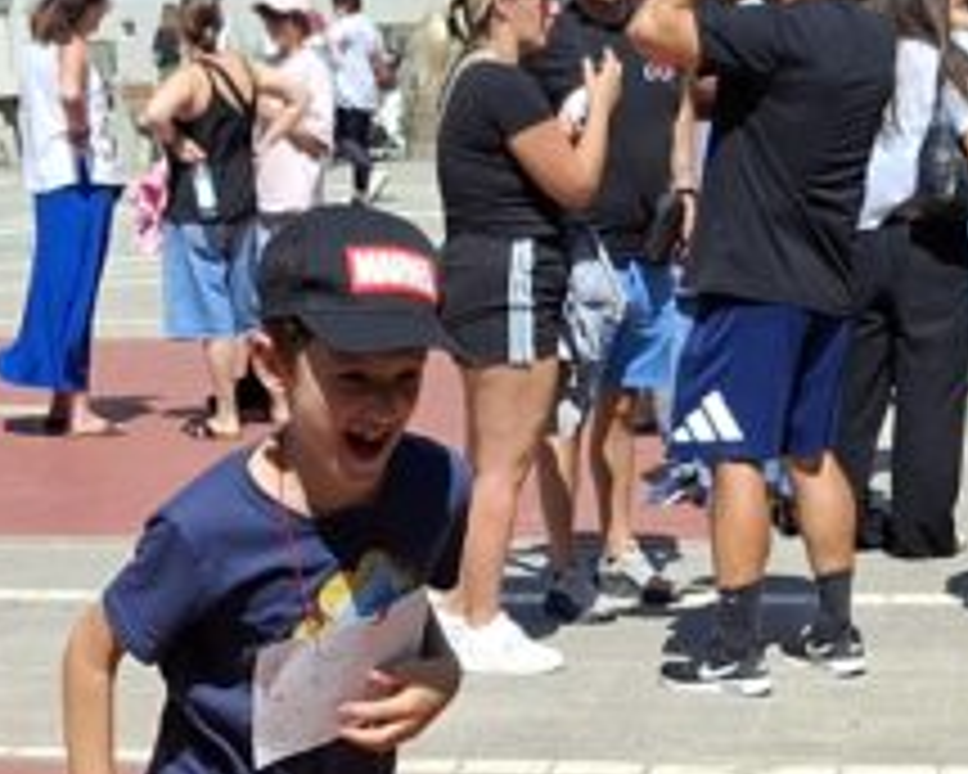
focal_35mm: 107
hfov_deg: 17.9
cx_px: 374
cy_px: 1094
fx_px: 3065
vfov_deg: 13.7
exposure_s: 1/2110
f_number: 1.8
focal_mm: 5.54
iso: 50
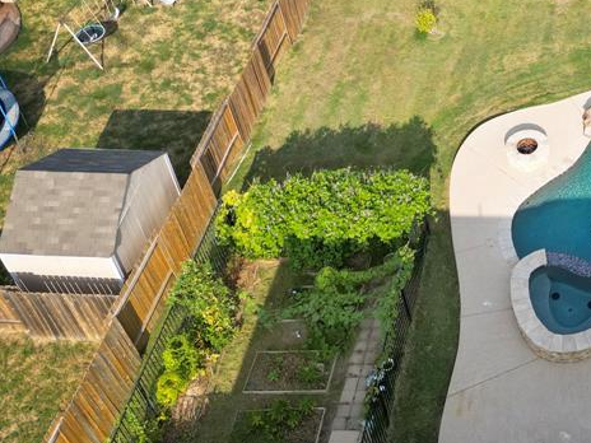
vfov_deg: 26.3
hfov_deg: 32.8
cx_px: 609
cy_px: 13
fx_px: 905
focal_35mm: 53
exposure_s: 1/6000
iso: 400
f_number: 1.7
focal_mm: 6.72
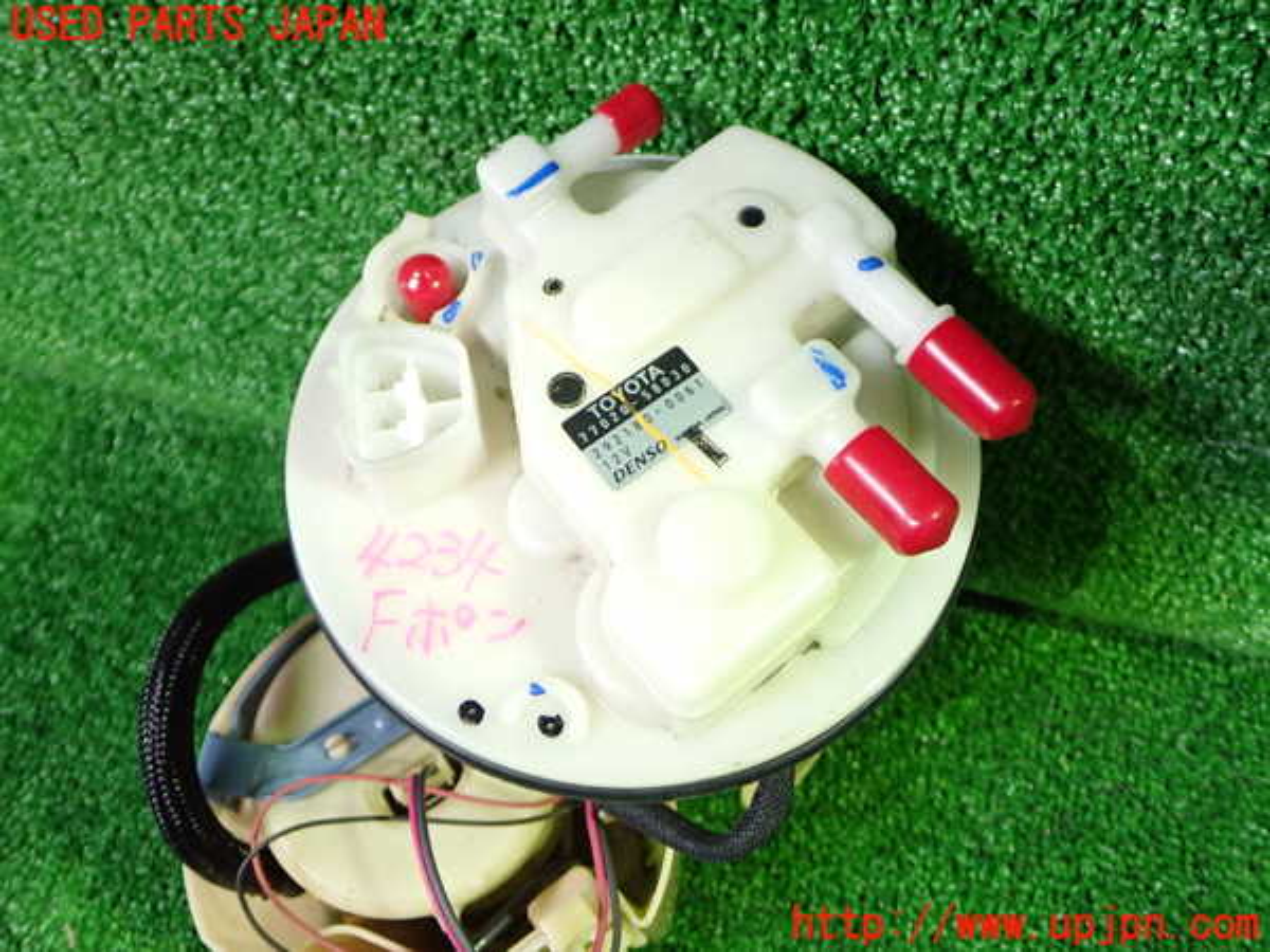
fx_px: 1174
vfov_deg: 44.2
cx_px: 635
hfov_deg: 56.8
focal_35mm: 32
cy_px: 476
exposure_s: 1/30
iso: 500
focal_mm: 5.79
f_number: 2.4
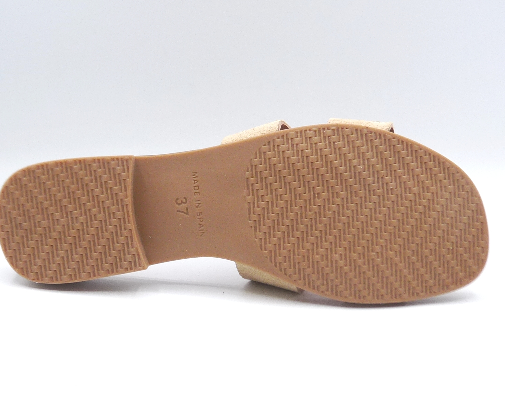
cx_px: 242
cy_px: 204
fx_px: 792
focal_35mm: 53
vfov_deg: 28.6
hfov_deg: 35.3
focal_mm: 4.9
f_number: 4
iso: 100
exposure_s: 1/200
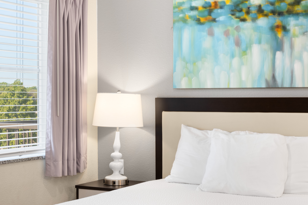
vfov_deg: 20.3
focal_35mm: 67
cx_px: 154
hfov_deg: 30.1
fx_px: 573
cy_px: 102
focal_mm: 45
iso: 640
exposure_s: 1/20
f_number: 11
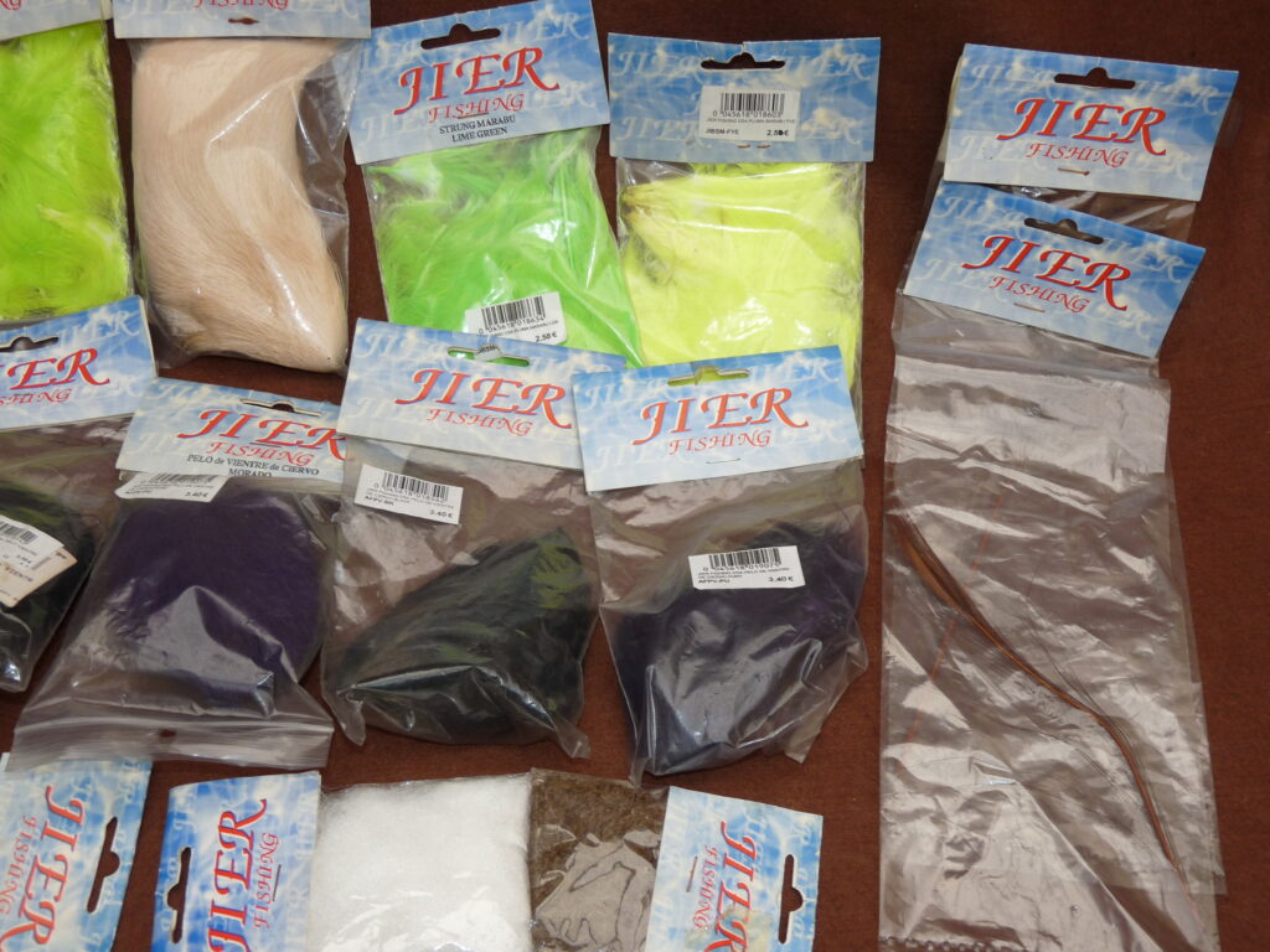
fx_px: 1651
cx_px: 635
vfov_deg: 32.2
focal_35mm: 45
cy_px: 476
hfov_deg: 42.1
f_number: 3
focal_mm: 8
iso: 100
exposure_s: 1/40
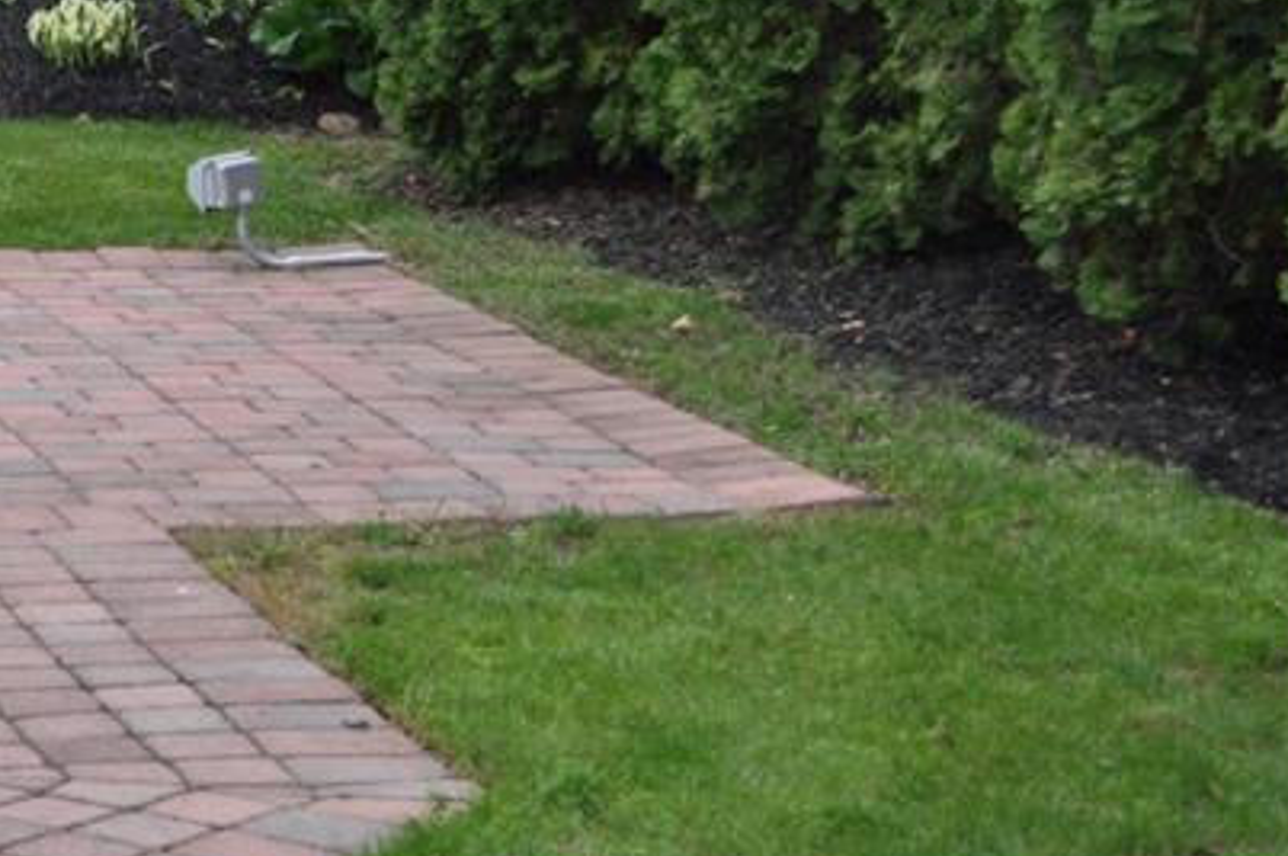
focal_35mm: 130
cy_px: 215
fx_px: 4645
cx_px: -160
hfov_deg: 15.3
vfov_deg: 10.5
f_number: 4.8
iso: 200
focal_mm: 32
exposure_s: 1/640
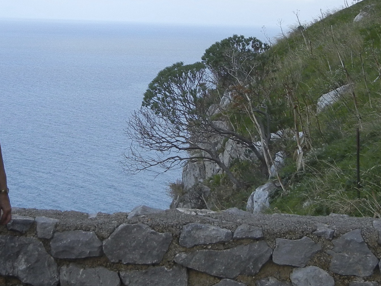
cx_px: 127
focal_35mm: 89
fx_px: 980
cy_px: 117
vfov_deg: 16.6
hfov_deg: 21.9
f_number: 7
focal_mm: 5.4
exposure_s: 1/233
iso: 160
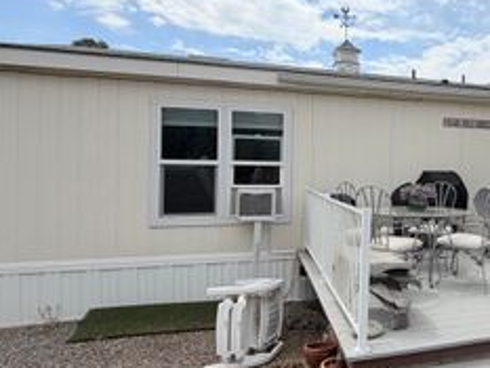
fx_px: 425
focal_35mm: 30
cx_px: 410
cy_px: 169
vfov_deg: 46.8
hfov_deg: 54.6
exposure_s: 1/1848
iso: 20
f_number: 2.2
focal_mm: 2.22
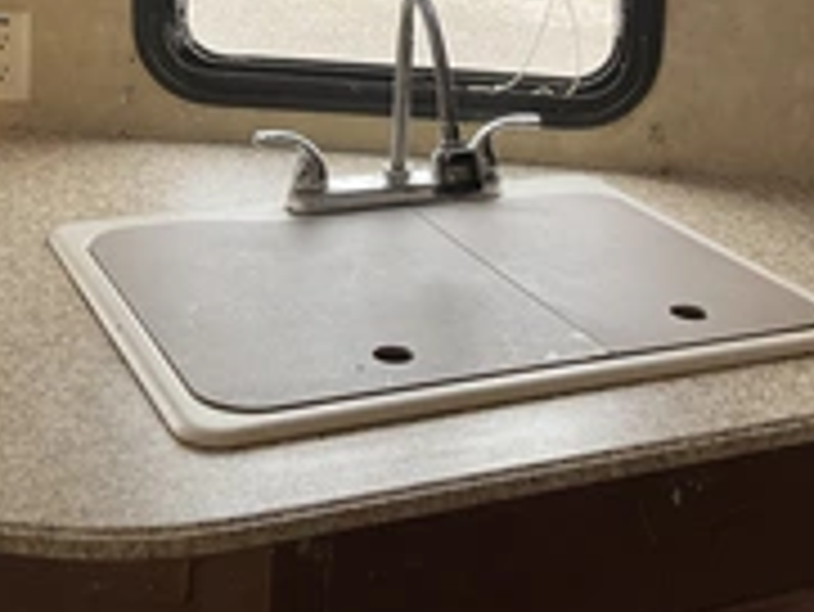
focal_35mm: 64
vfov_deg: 21.8
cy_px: -50
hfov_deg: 30.2
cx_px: 369
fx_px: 1506
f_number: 1.8
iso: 64
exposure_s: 1/91
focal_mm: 3
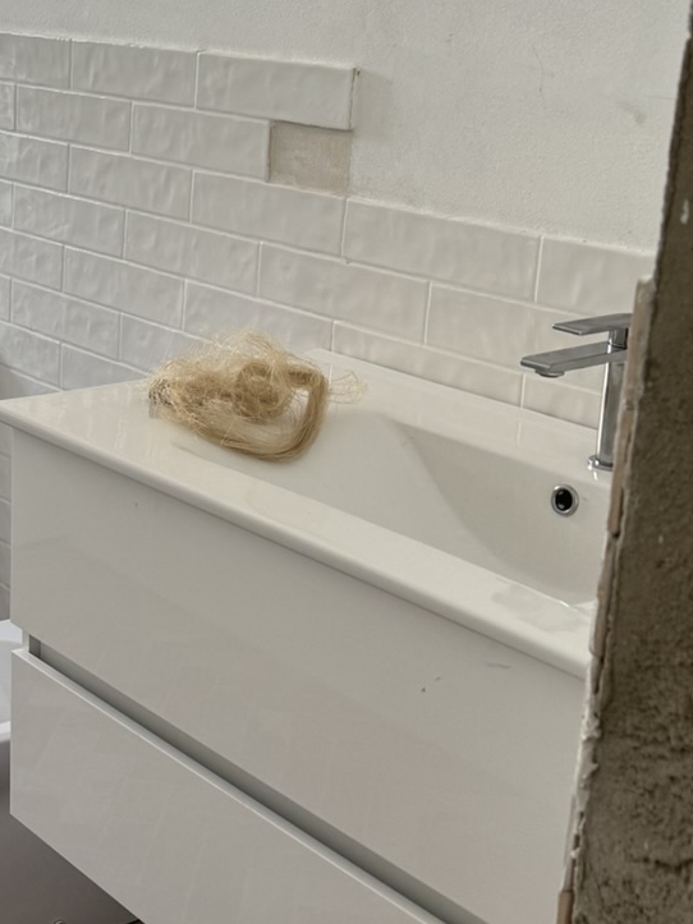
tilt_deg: -17.4
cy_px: 477
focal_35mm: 68
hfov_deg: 20.2
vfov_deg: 28.6
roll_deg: +0.8
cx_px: -138
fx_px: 1816
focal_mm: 6.76
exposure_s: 1/121
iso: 100
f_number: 1.78
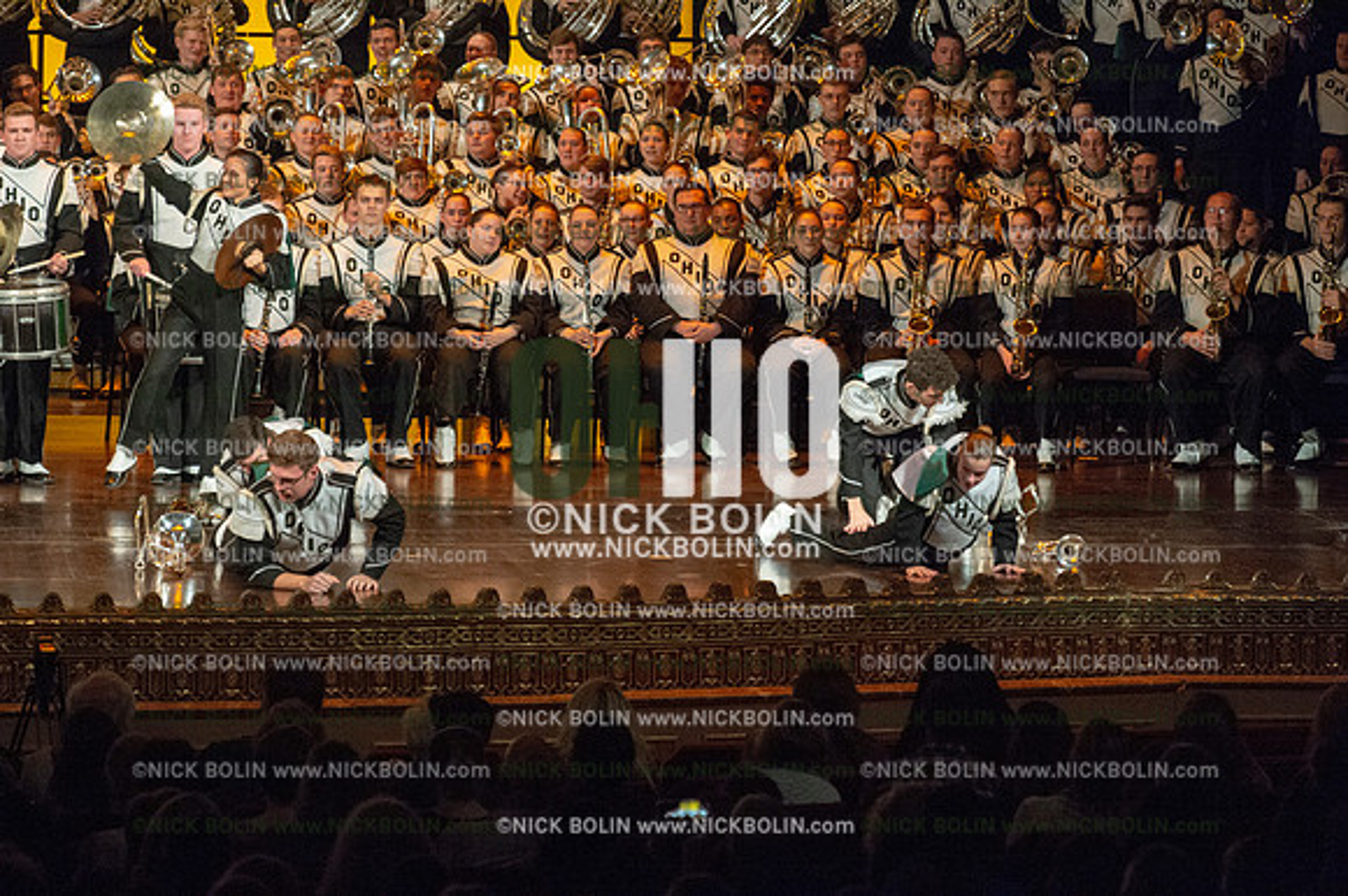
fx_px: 7110
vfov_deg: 7.2
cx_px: 674
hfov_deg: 10.8
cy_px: 448
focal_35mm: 190
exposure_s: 1/320
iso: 8000
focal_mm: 190
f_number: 5.6
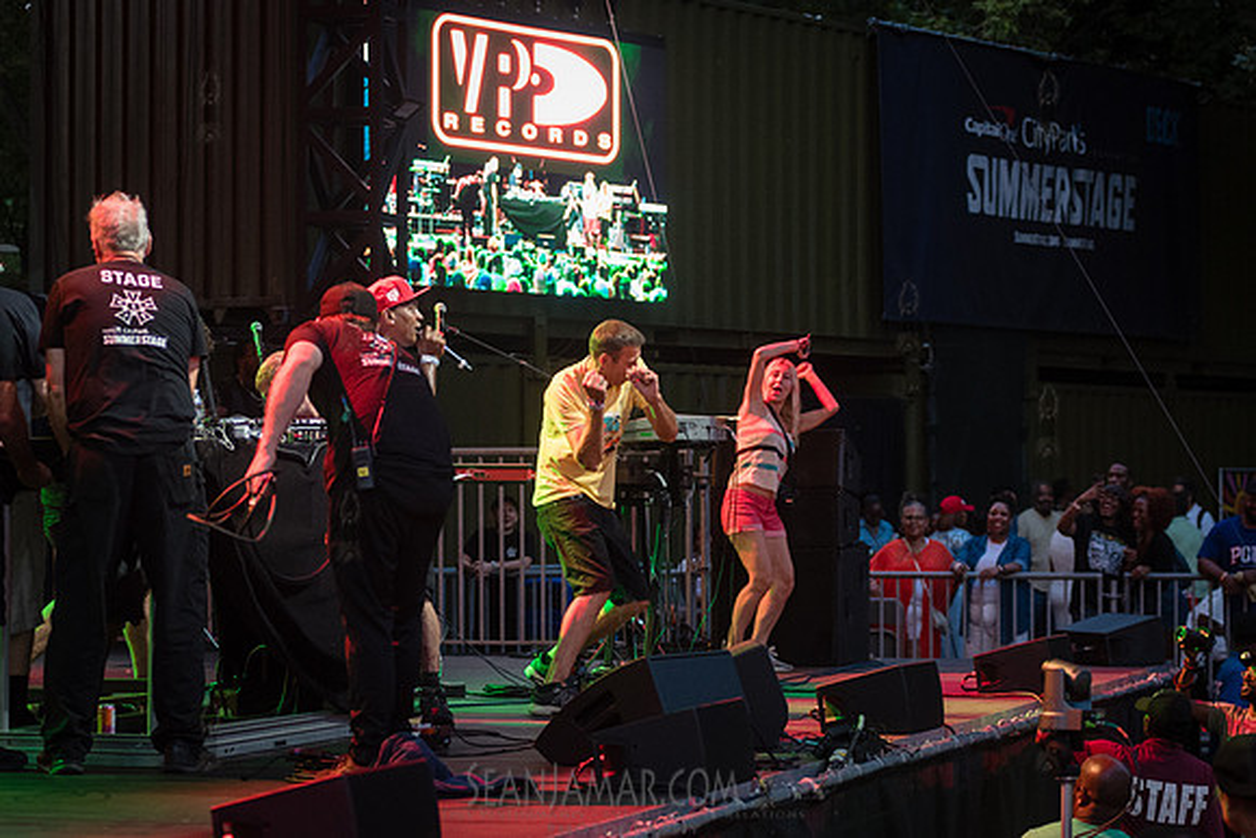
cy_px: 451
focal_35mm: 117
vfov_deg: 11.8
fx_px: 4069
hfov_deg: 17.5
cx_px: 571
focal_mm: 86
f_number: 3.5
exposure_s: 1/250
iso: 2000
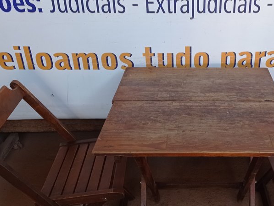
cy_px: 103
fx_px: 380
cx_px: 198
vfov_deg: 30.2
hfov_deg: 38.9
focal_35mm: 48
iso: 153
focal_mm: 4.7
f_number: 1.79
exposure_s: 1/60
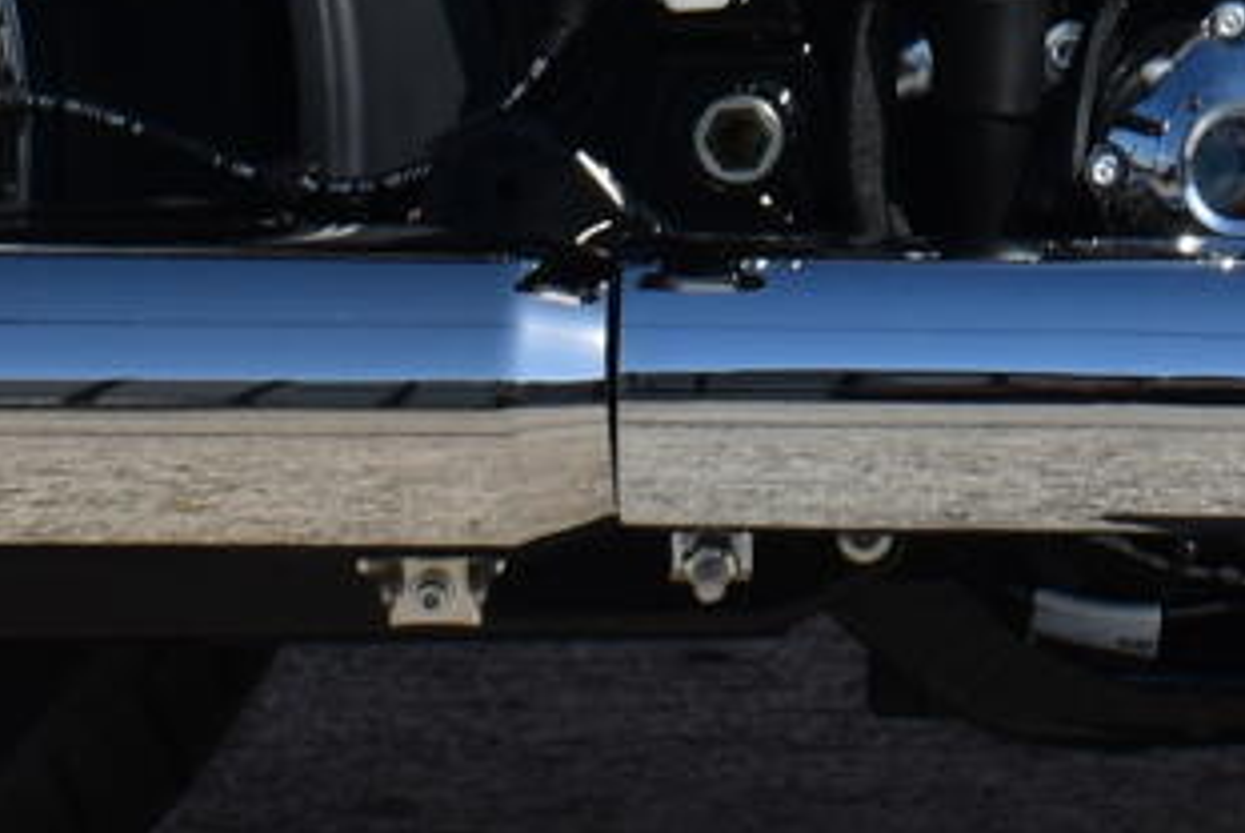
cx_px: 1938
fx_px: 11673
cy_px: -1099
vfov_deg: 4.0
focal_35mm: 337
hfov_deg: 6.0
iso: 100
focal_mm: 35
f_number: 10
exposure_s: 1/400
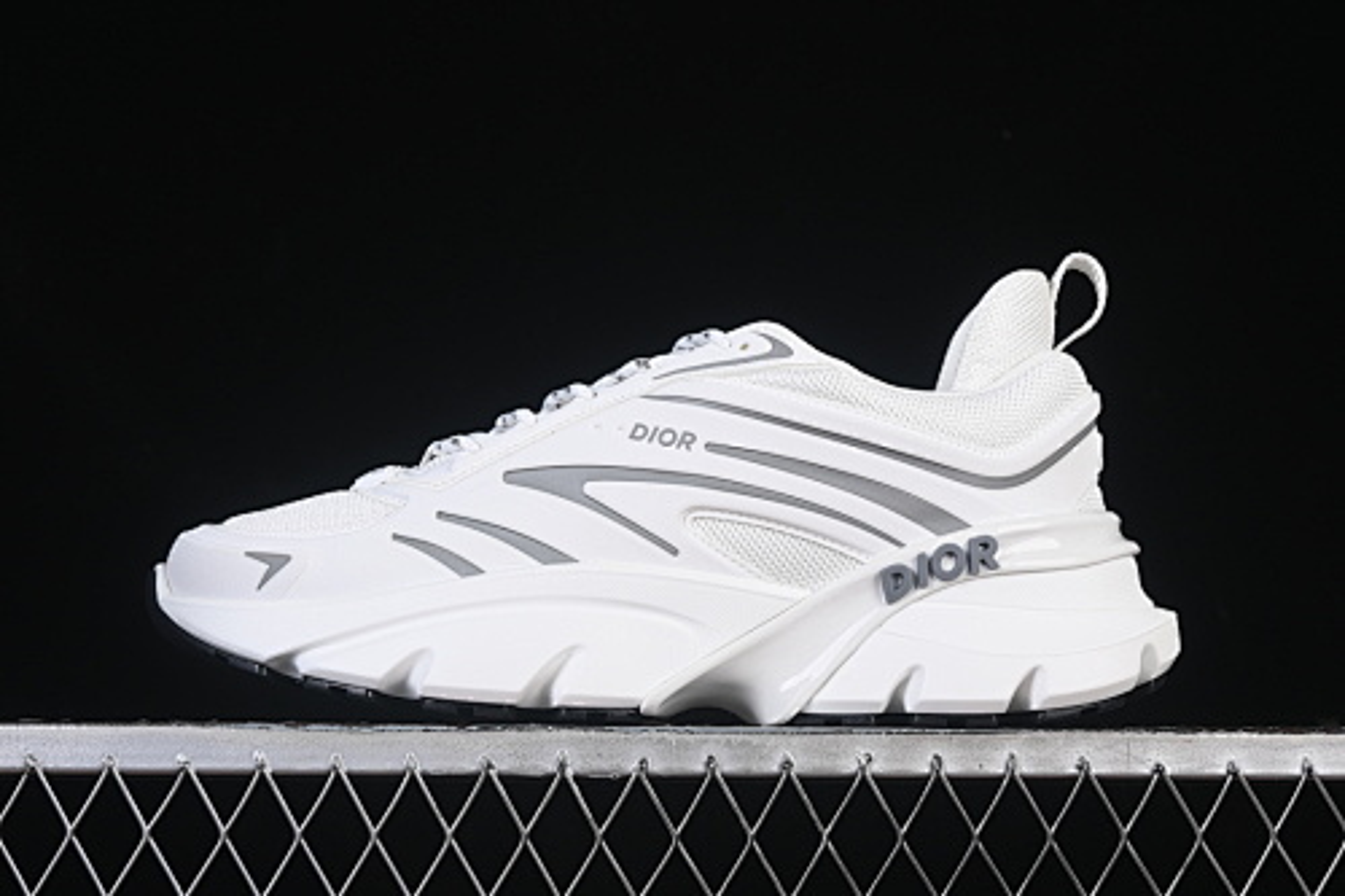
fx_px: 2801
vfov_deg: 18.2
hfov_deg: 27.0
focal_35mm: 75
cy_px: 448
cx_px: 672
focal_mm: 50
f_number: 8
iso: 160
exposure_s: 1/100
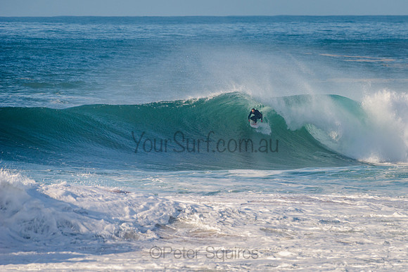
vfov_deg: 2.2
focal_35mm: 612
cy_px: 132
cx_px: 250
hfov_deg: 3.4
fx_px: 6939
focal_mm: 500
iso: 140
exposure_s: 1/1600
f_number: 5.6
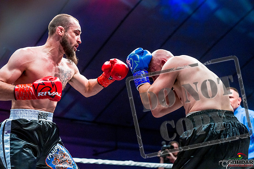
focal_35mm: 70
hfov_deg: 28.8
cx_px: 127
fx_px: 494
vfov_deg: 19.5
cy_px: 84
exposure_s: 1/1000
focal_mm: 70
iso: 4000
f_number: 4
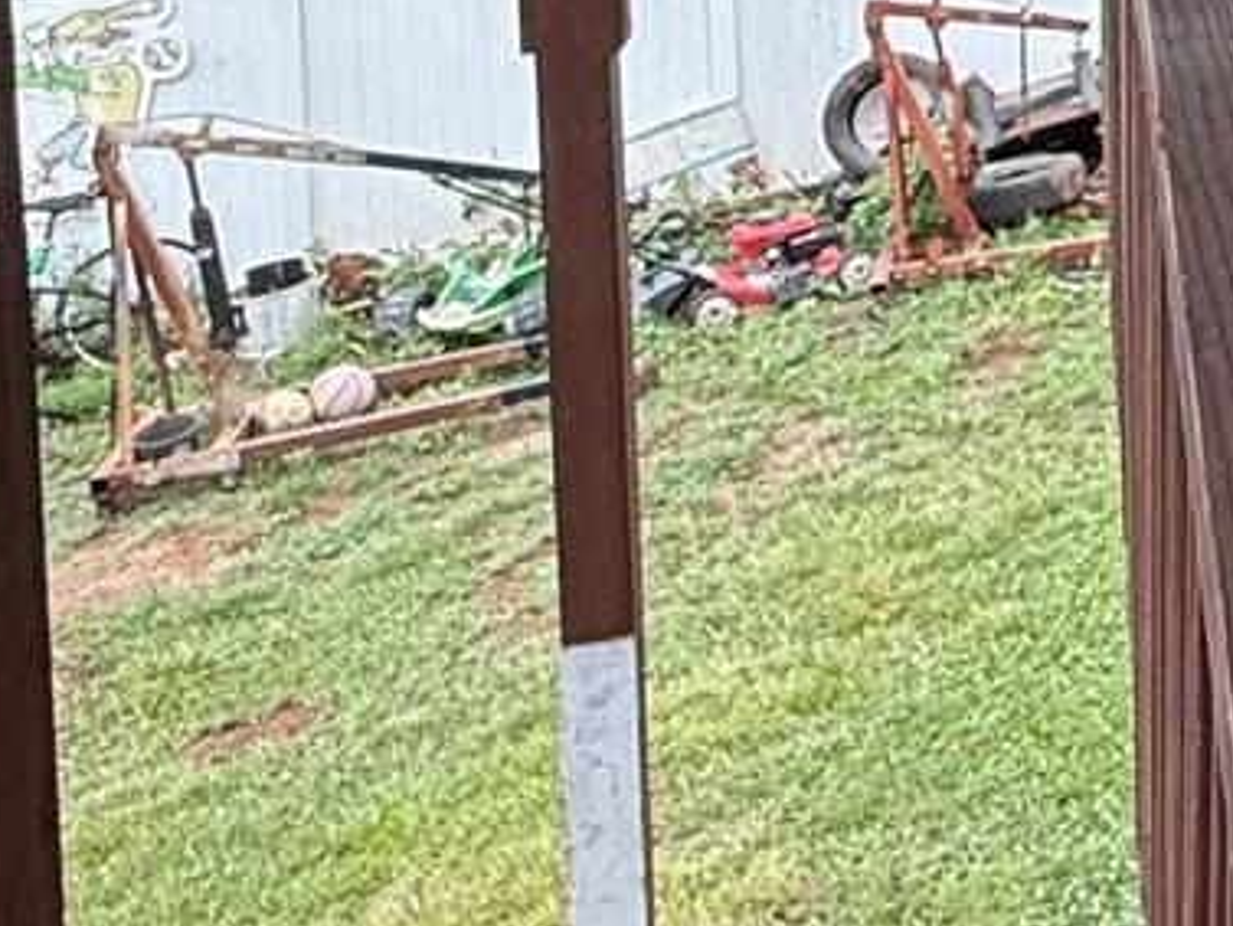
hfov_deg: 20.1
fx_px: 2708
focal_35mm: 76
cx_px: 2093
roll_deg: -1.4
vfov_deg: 17.6
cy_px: -432
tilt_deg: -5.5
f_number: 2.2
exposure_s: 1/298
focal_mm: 2.22
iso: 64
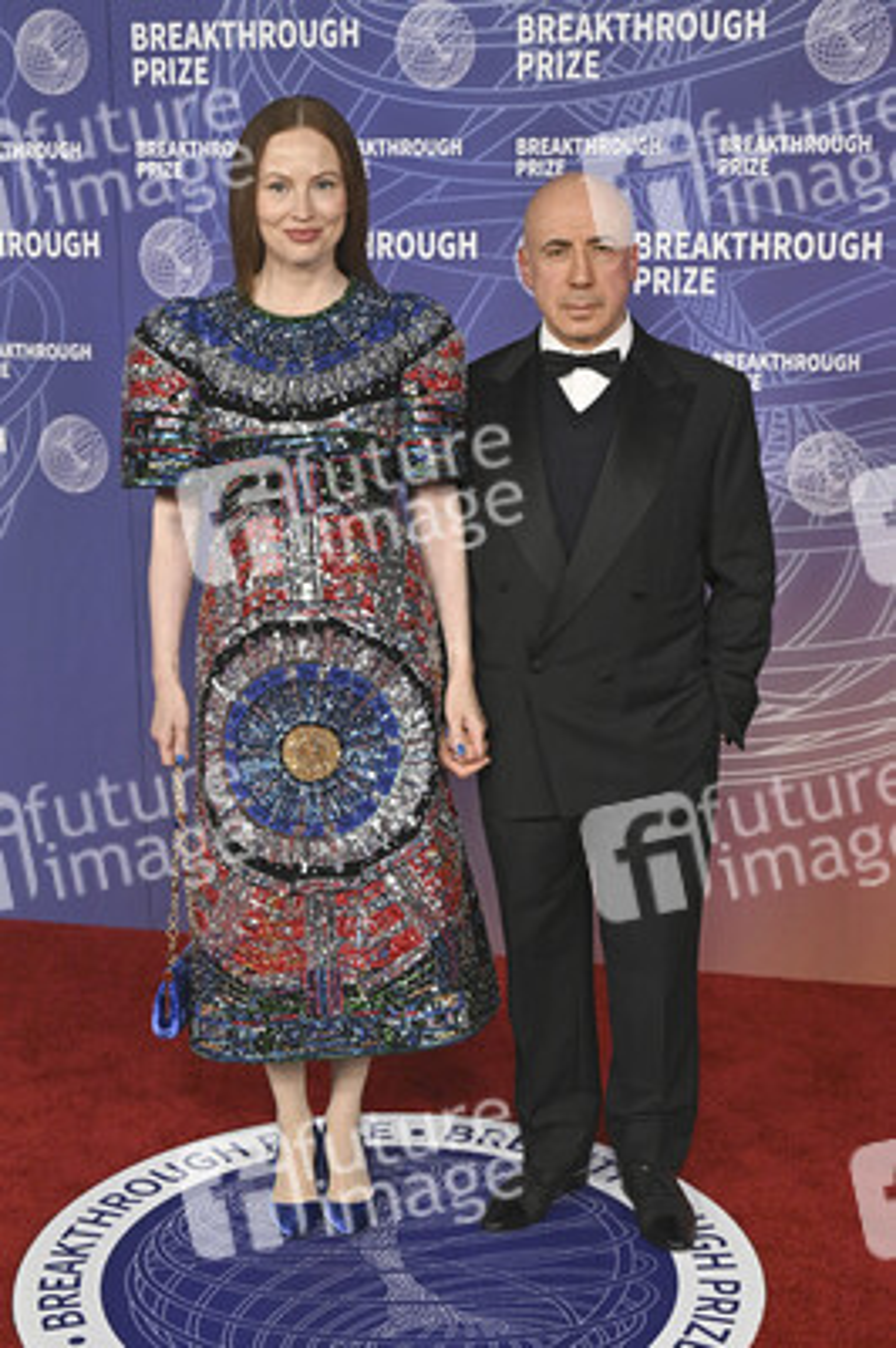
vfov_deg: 41.9
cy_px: 674
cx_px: 448
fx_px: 1758
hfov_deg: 28.6
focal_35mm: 47
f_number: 4
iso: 2000
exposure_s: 1/320
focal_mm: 47
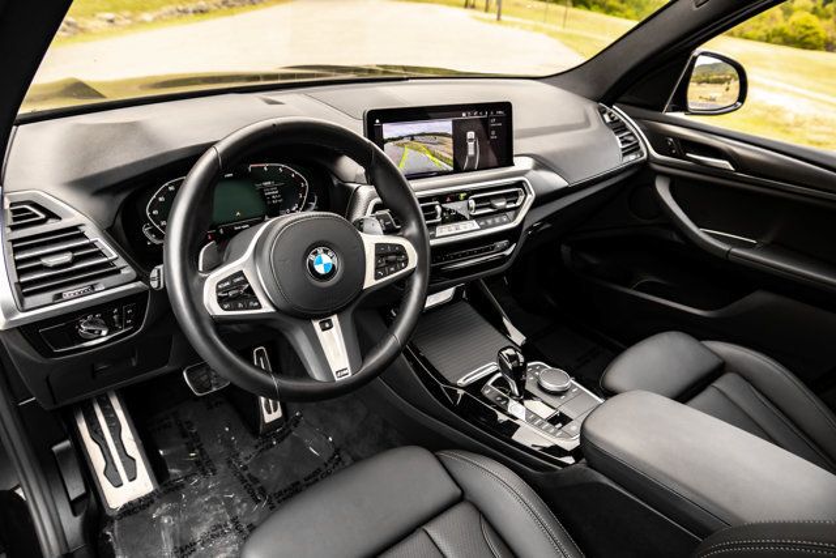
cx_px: 418
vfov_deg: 53.2
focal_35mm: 24
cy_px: 279
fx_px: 557
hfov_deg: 73.7
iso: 640
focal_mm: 24
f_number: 6.3
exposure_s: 1/200
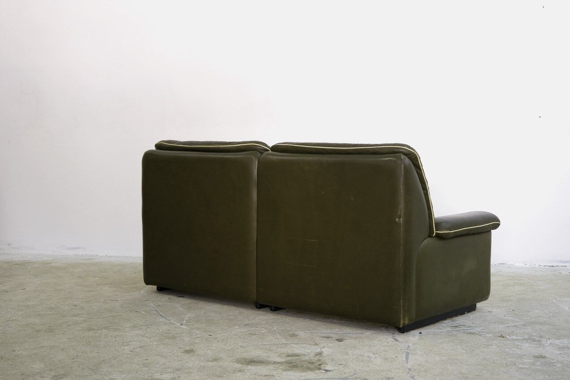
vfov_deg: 29.2
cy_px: 190
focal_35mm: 46
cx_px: 285
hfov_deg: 42.7
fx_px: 728
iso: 1000
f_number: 4
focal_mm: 30.8
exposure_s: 1/45
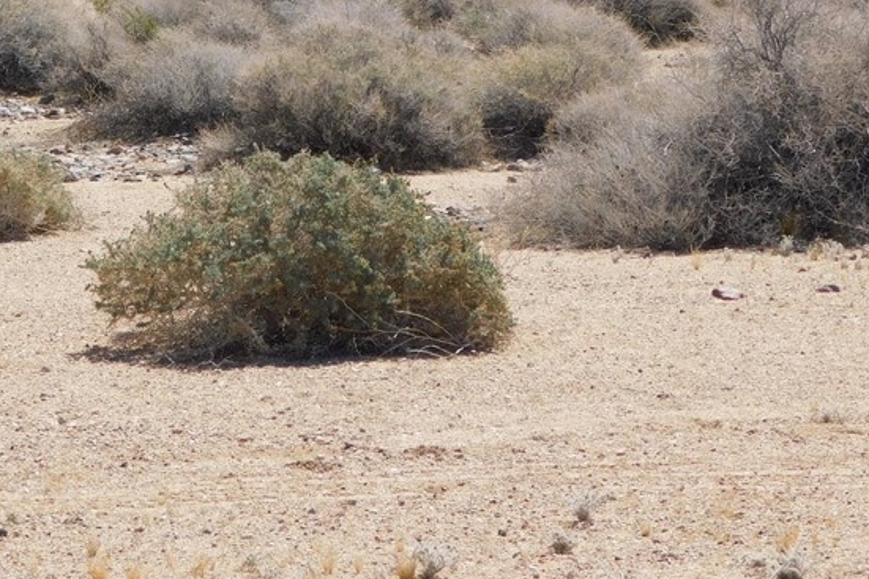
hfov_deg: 11.7
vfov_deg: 7.8
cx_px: 263
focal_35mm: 176
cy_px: -5
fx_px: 4247
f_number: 4.5
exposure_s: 1/800
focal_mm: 16.1
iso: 125
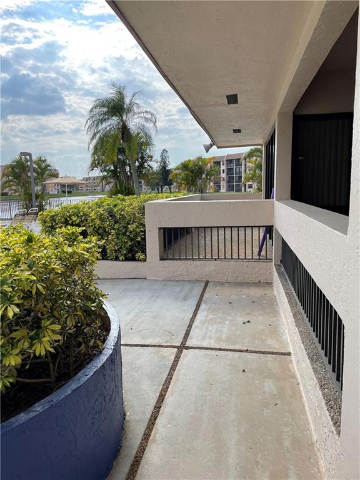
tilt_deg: -7.2
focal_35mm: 26
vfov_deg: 67.3
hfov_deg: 53.1
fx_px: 361
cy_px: 240
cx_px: 180
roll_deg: +1.1
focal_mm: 4.2
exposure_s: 1/1949
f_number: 1.6
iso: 32
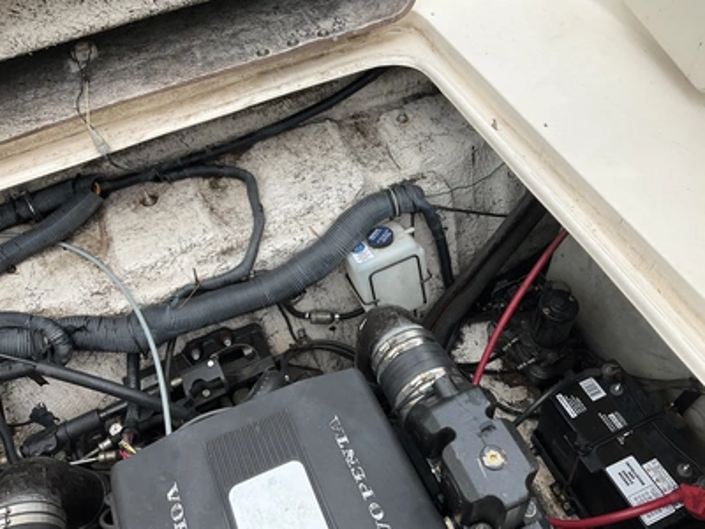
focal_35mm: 29
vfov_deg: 48.2
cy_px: 264
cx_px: 352
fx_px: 591
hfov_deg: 61.7
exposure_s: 1/1098
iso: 25
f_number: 1.8
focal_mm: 3
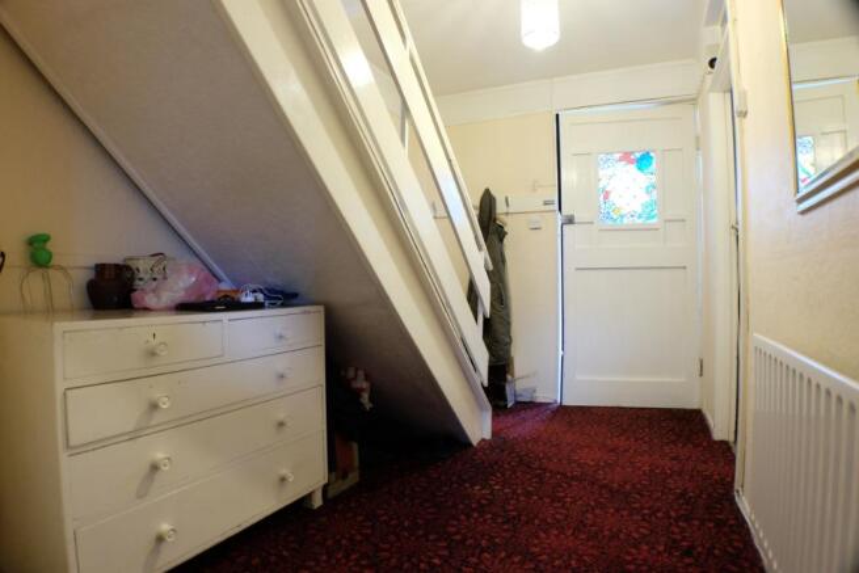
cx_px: 430
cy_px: 286
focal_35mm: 24
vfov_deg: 53.2
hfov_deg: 73.7
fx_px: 573
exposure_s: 1/15
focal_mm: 16
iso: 1250
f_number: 4
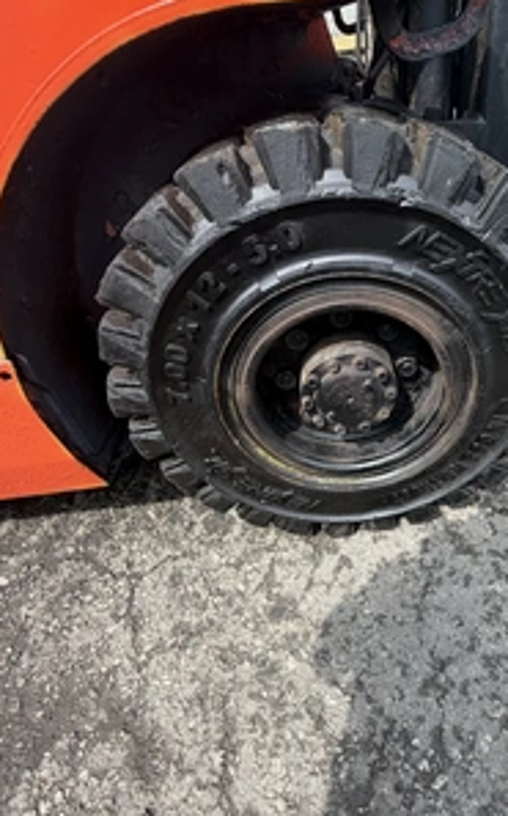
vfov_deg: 84.7
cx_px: 368
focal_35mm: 20
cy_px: 462
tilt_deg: -45.8
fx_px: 444
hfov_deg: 57.1
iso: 64
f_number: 2.2
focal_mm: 2.22
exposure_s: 1/479
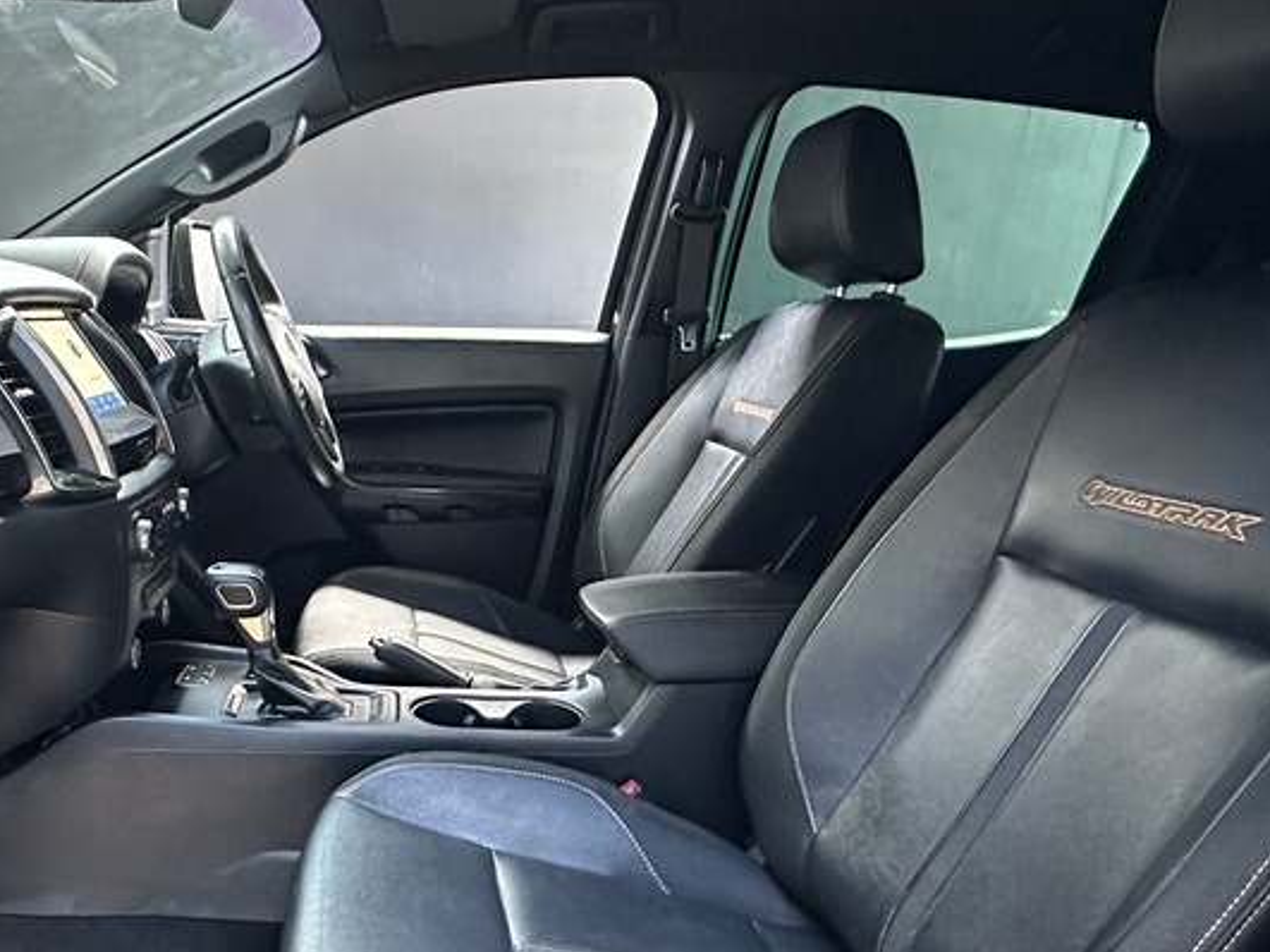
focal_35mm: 27
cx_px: 438
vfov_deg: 50.5
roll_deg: -4.3
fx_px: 990
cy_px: 627
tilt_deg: -16.9
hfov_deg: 63.9
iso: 1250
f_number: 2.2
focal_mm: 2.22
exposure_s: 1/57
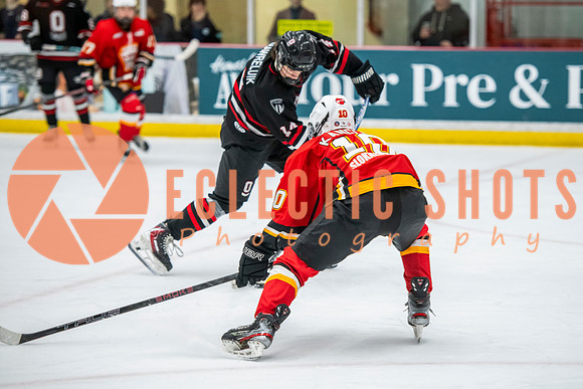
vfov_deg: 8.8
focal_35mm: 155
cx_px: 329
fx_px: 2519
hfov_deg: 13.2
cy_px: 187
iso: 2000
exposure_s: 1/640
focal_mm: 135
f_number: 3.2
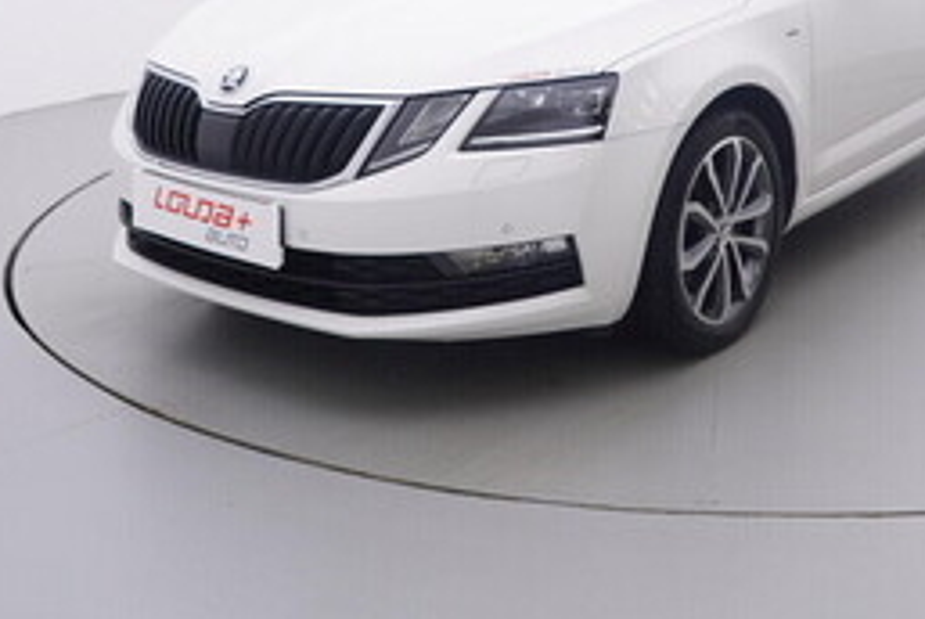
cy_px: 20
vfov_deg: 26.8
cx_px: 646
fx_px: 1236
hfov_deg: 40.3
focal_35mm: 48
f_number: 5
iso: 200
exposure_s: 1/80
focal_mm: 15
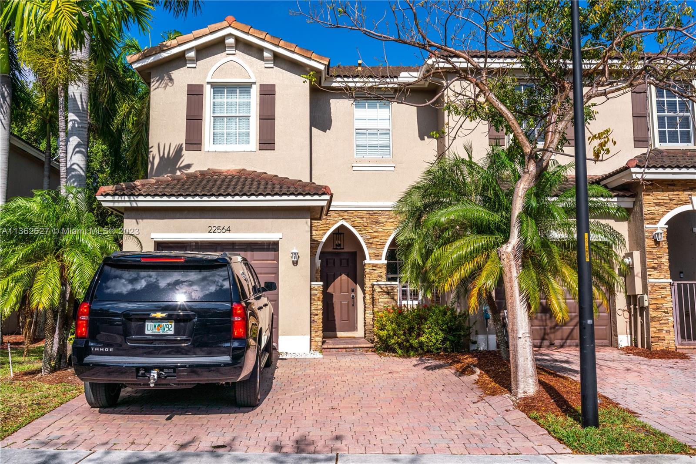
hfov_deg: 55.8
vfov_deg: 38.9
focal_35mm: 34
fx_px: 657
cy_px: 232
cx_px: 348
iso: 250
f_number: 9
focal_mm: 34
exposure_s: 1/1000
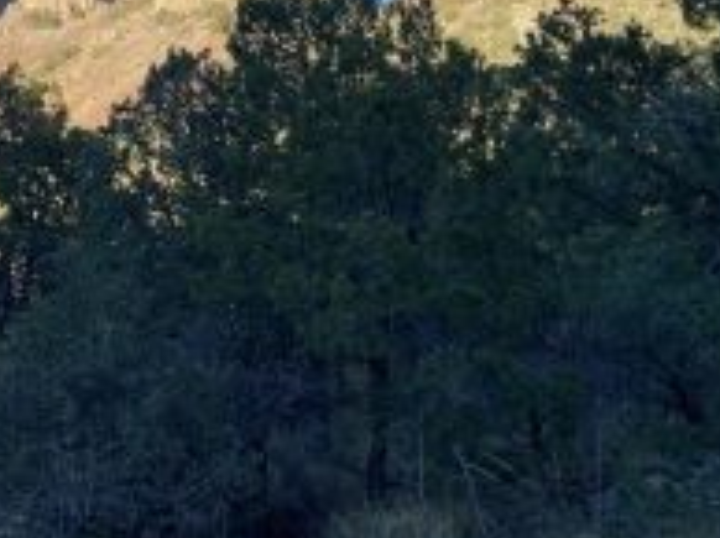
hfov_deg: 38.3
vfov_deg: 29.1
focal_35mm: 49
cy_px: 130
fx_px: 1018
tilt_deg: +7.7
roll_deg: -1.3
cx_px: 212
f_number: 1.8
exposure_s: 1/934
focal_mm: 4.25
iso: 32
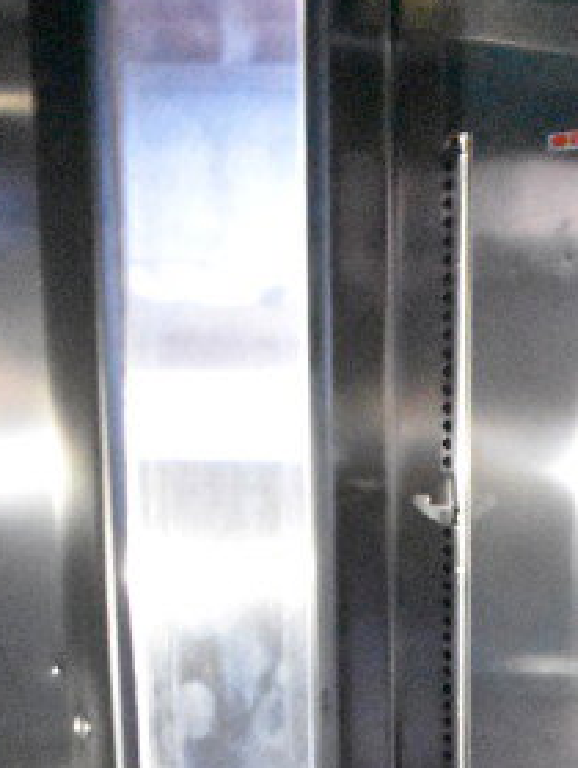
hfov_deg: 16.7
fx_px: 1888
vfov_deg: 20.2
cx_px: 672
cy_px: 1113
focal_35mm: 85
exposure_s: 1/30
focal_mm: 18
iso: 25600
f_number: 3.5
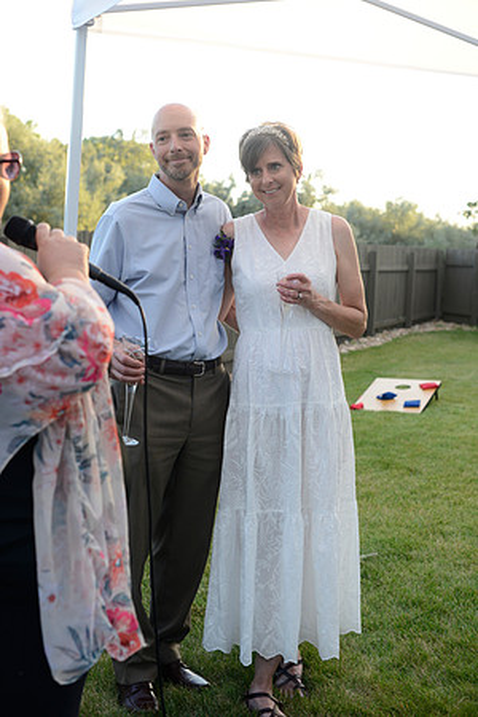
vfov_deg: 39.6
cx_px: 239
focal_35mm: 50
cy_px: 358
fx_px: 996
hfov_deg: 27.0
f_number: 4.5
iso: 400
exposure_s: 1/250
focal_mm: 50
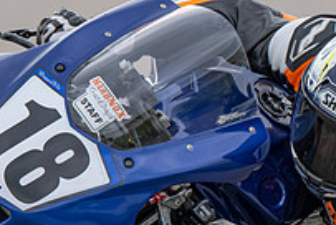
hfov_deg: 1.4
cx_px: 175
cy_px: 203
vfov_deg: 0.9
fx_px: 13843
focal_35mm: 1481
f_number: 6
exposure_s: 1/1250
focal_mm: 450
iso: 800
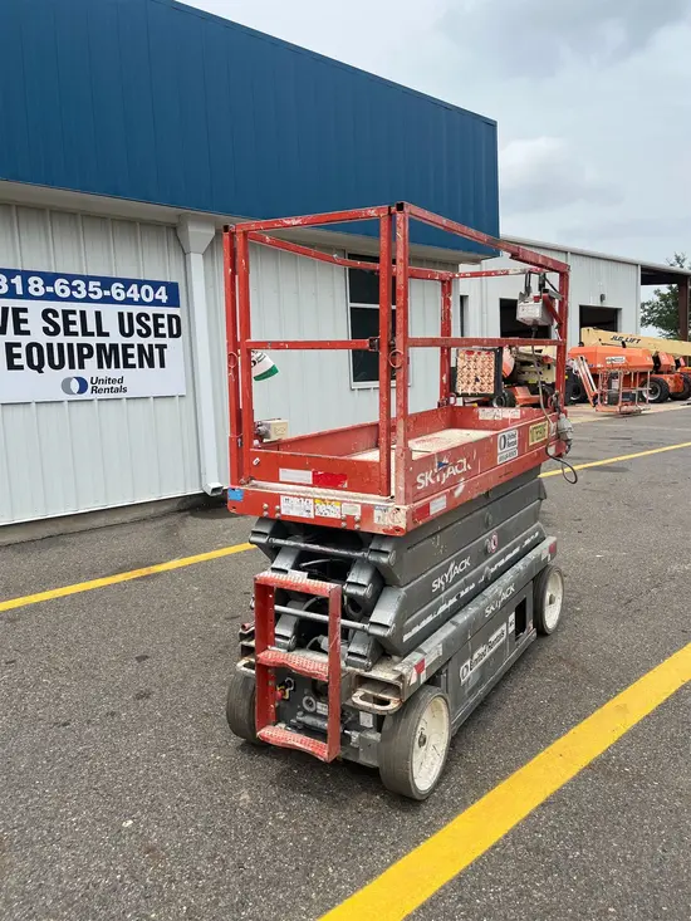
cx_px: 346
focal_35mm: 26
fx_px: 692
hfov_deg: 53.1
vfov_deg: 67.3
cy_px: 460
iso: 50
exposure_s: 1/3135
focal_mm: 5.1
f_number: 1.6
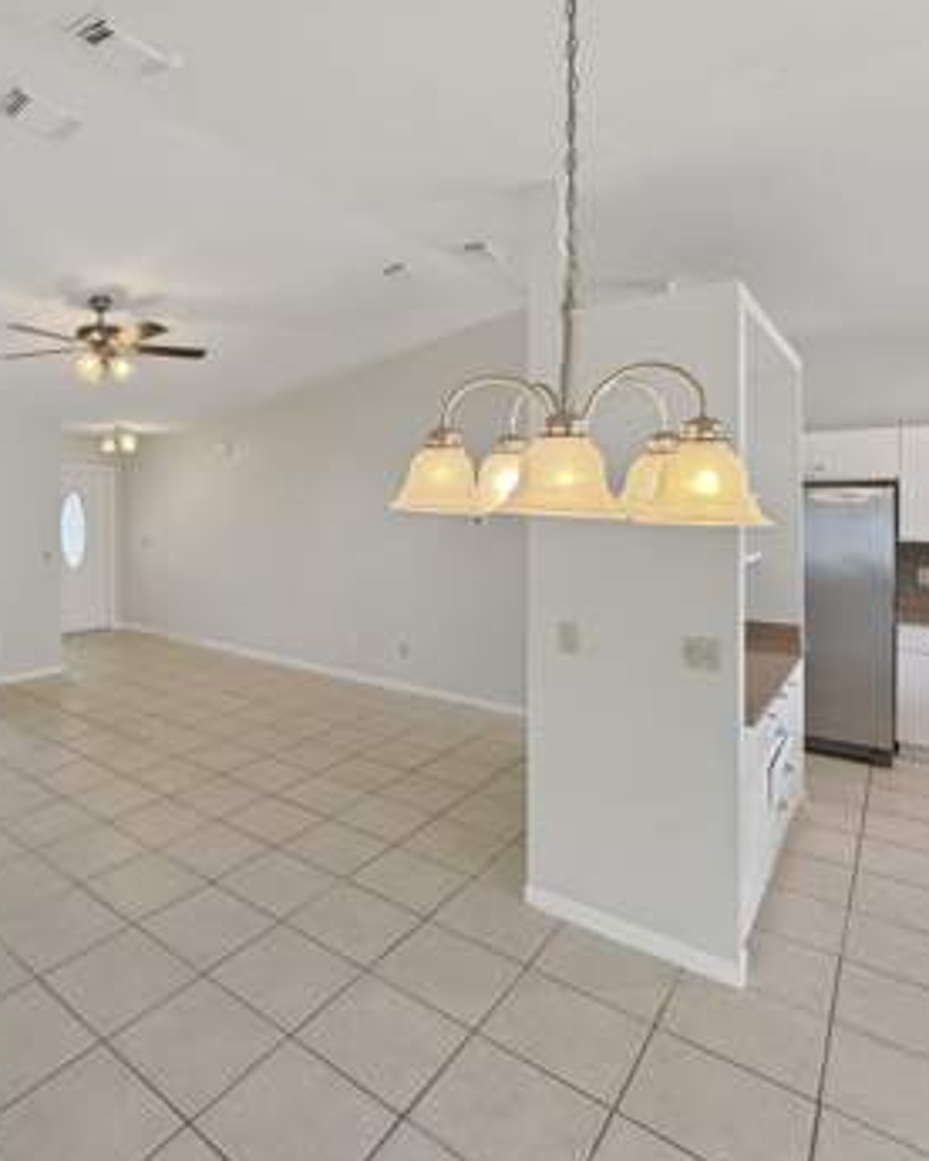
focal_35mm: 19
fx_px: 653
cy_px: 591
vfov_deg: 83.3
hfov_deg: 67.9
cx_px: 276
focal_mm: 2.22
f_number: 2.2
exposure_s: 1/120
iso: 160
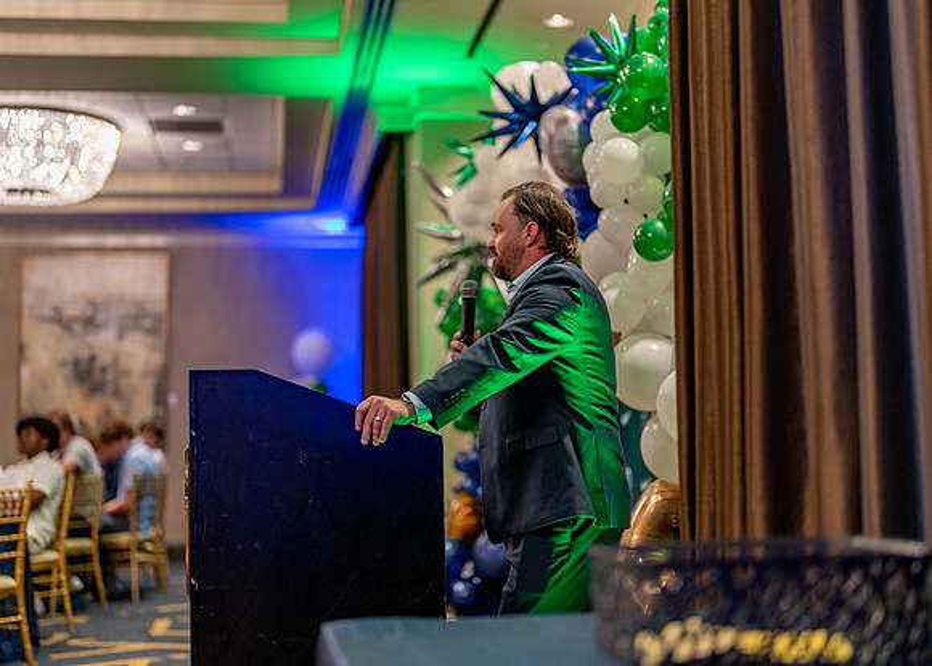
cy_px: 333
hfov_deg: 36.0
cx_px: 466
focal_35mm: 54
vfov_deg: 26.1
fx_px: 1433
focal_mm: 50
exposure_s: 1/320
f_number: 1.2
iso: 800
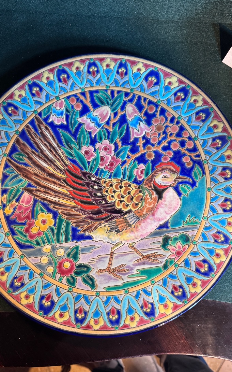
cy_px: 196
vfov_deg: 66.4
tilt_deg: -79.6
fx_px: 283
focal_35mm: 28
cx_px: 110
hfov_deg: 44.5
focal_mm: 6.76
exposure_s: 1/50
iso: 640
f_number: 1.78
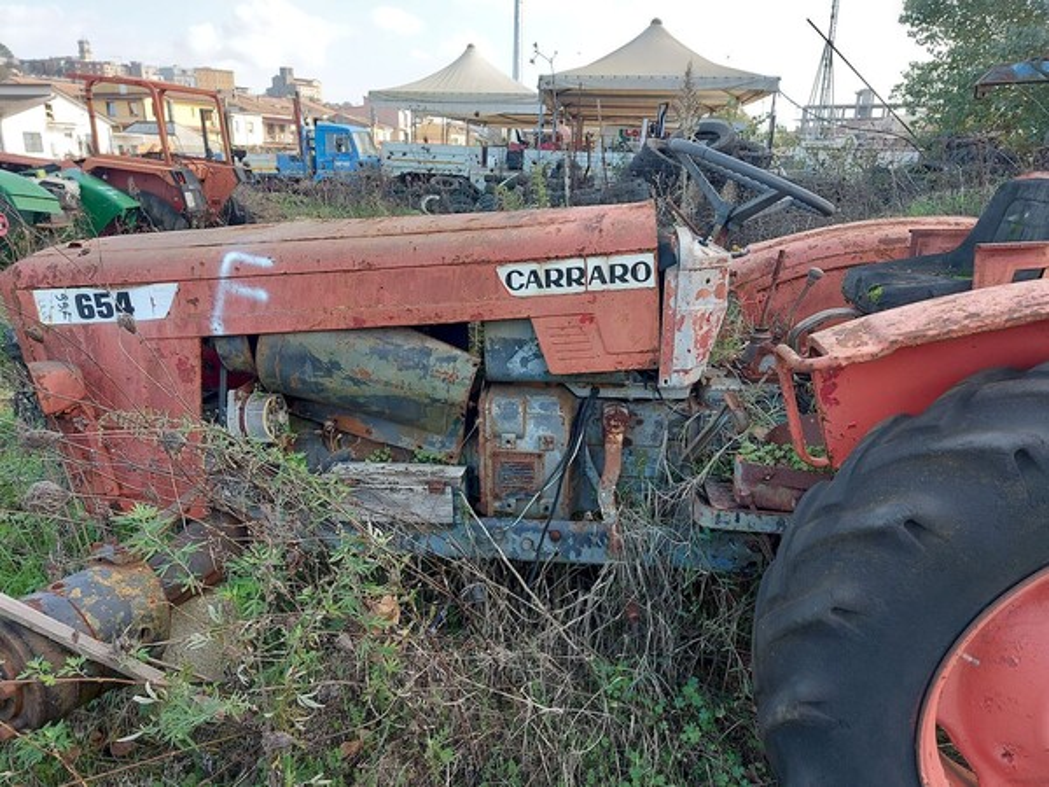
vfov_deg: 56.8
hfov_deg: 71.6
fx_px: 727
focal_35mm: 24
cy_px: 394
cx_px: 524
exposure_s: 1/100
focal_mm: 5.23
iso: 32
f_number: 1.8
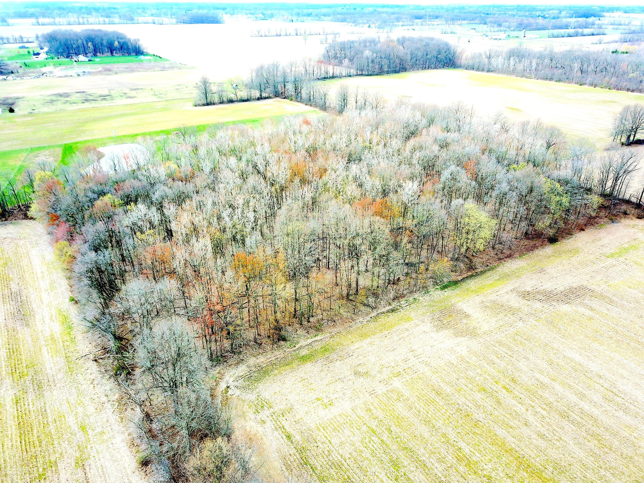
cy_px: 242
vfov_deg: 53.1
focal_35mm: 26
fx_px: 484
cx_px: 322
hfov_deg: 67.3
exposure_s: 1/420
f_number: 2.2
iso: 100
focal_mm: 4.73
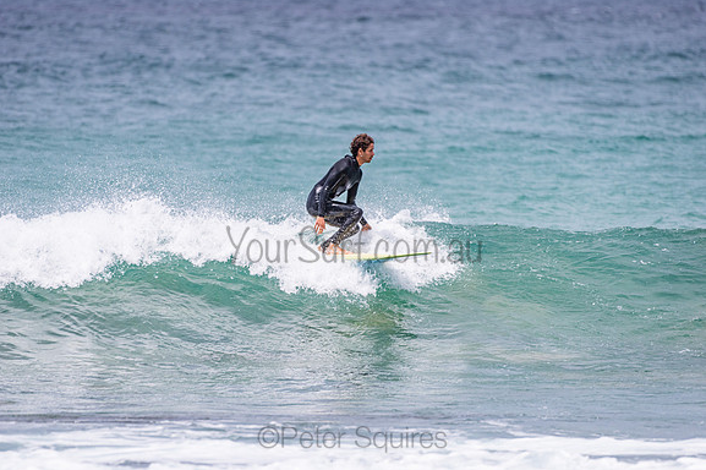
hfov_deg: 4.1
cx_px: 352
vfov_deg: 2.7
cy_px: 234
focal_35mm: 503
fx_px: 9858
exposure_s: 1/1600
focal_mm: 500
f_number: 5.6
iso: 320
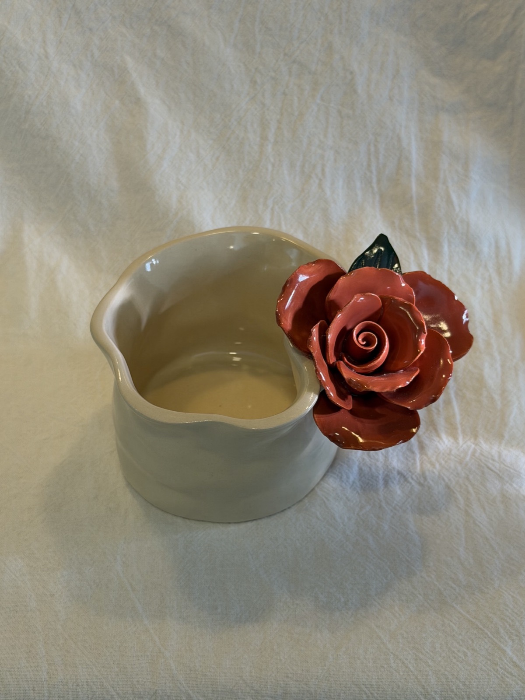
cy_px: 350
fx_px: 971
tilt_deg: -45.3
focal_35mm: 48
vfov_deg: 39.7
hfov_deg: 30.3
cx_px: 262
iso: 100
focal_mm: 6.76
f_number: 1.78
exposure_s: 1/108
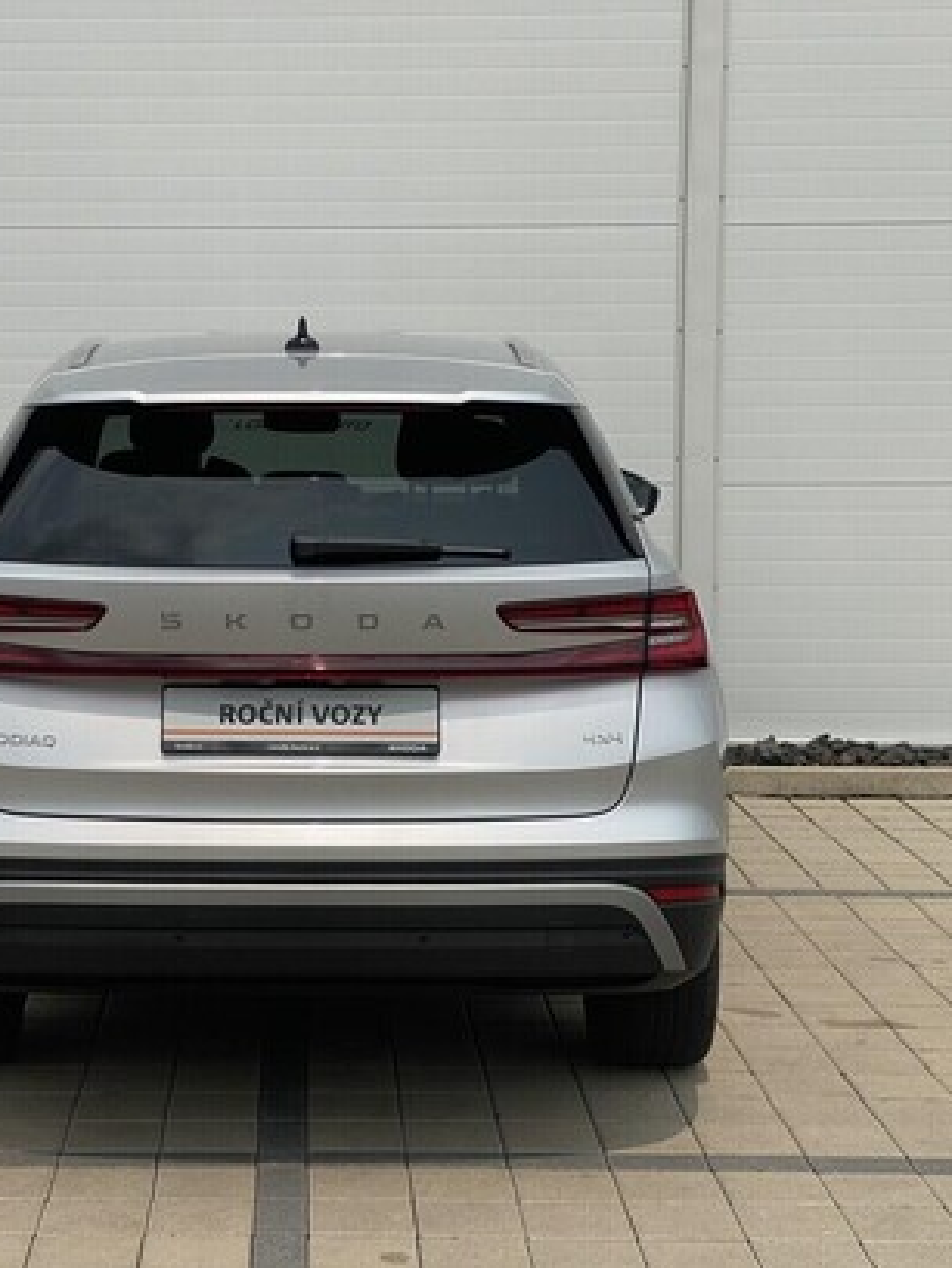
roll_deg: -0.8
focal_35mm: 70
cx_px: 285
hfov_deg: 20.9
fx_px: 2565
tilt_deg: -5.1
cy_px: 637
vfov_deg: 27.8
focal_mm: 6
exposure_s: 1/2398
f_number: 2
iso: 20
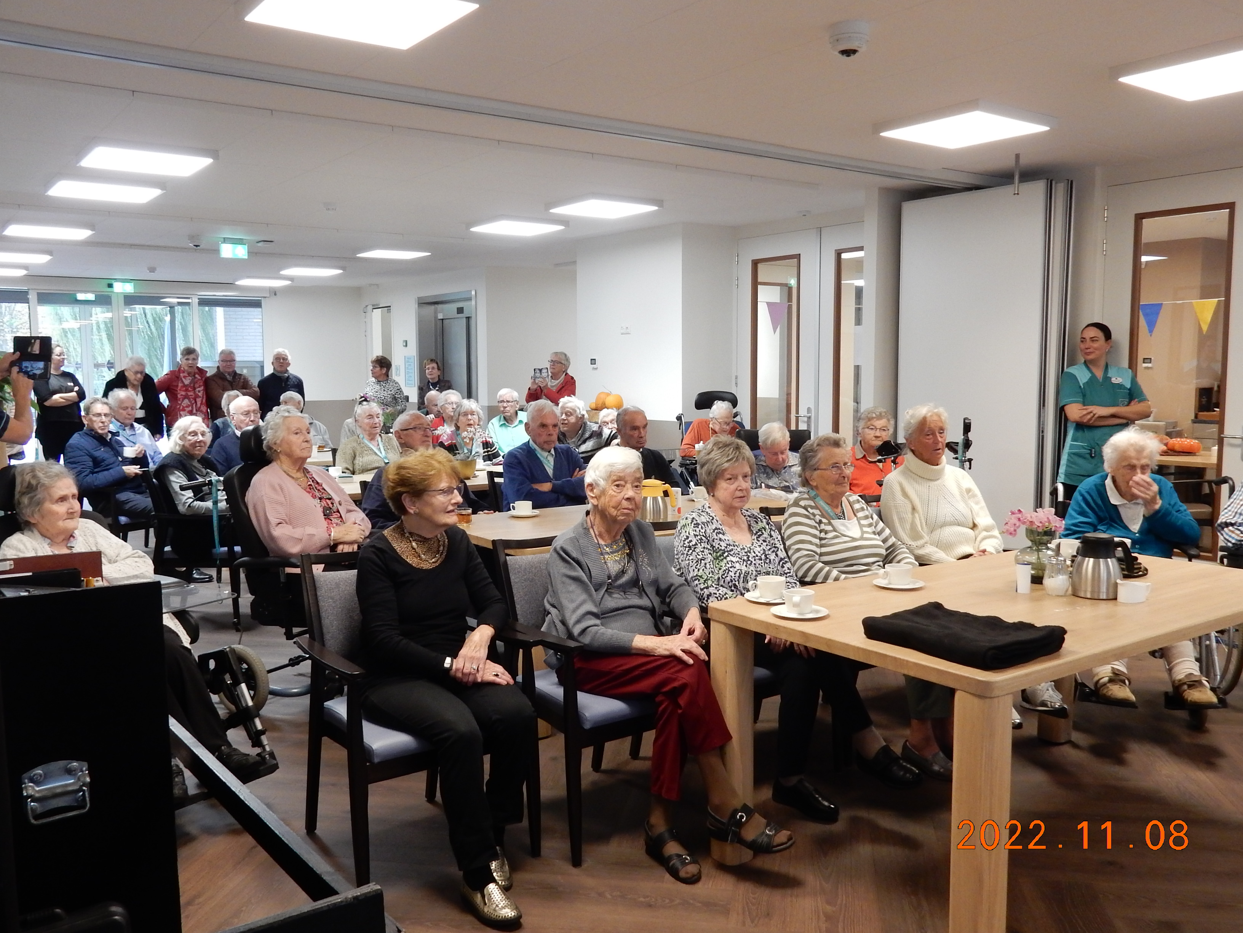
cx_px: 622
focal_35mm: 30
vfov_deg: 46.8
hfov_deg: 60.0
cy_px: 466
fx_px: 1077
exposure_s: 1/20
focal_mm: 5.4
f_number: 4
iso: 400
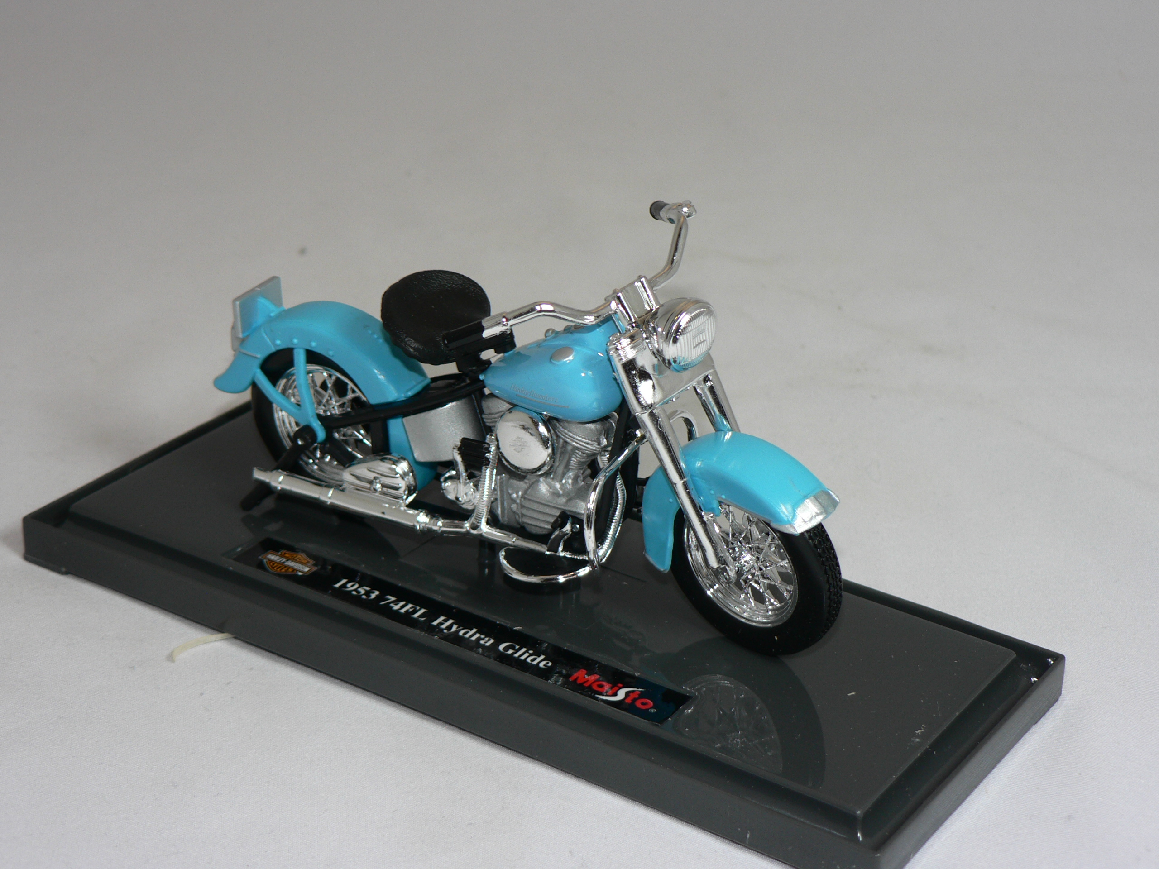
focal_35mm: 70
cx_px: 580
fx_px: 2344
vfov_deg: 21.0
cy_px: 434
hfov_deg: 27.8
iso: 80
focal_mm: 11.6
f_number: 3.2
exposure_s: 1/60
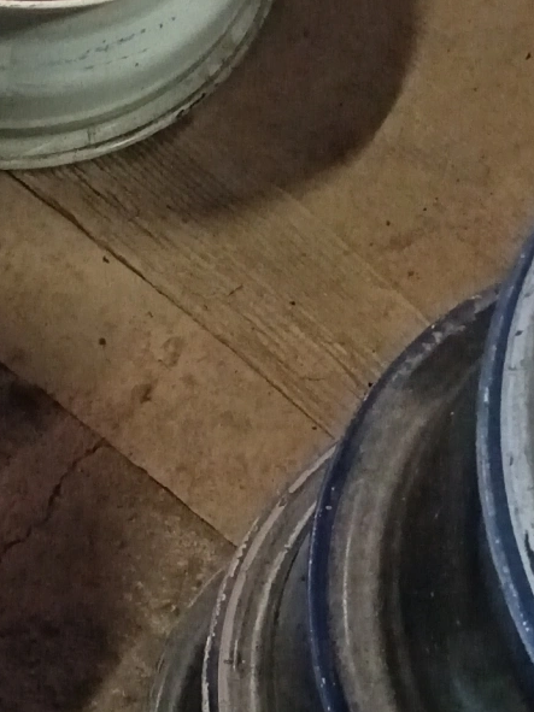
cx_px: -360
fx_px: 2140
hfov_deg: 13.1
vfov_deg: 18.8
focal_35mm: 104
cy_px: 506
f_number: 1.75
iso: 5567
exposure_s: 1/16.7
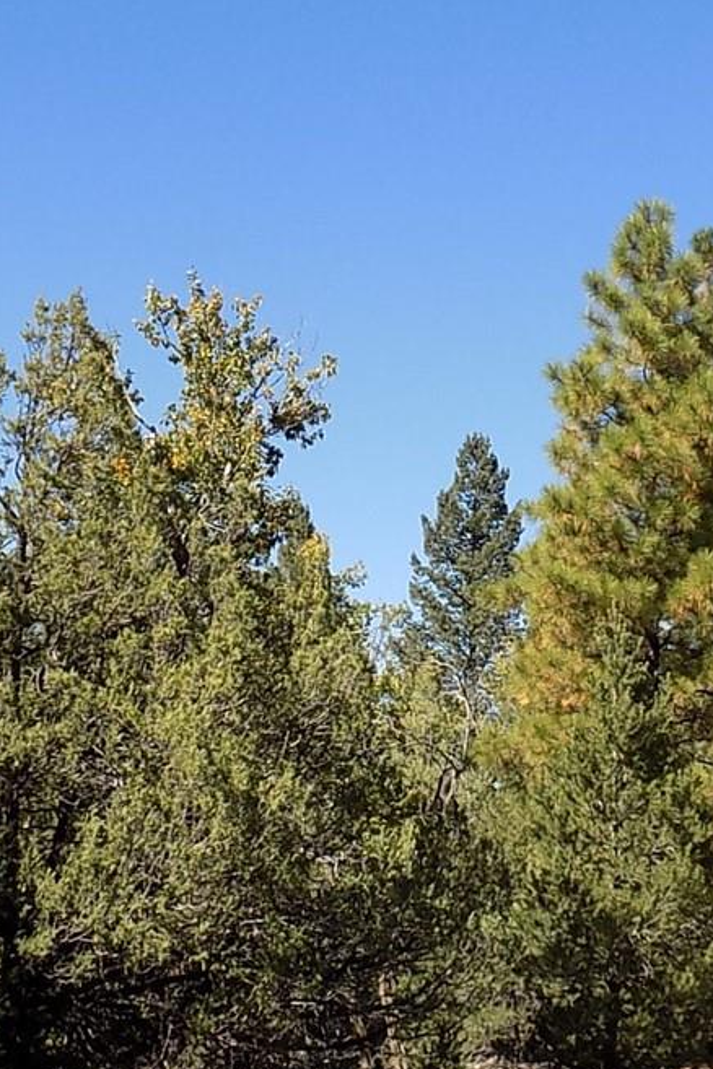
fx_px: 2258
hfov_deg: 17.9
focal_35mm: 76
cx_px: 457
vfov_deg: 26.5
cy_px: 688
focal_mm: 5.3
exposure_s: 1/640
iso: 80
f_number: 3.3
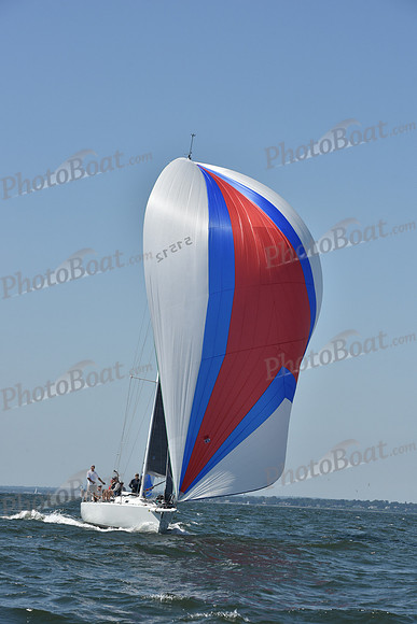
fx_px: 1823
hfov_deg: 13.0
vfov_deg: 19.5
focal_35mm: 105
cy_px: 312
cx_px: 208
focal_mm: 105
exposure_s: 1/1250
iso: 250
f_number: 9
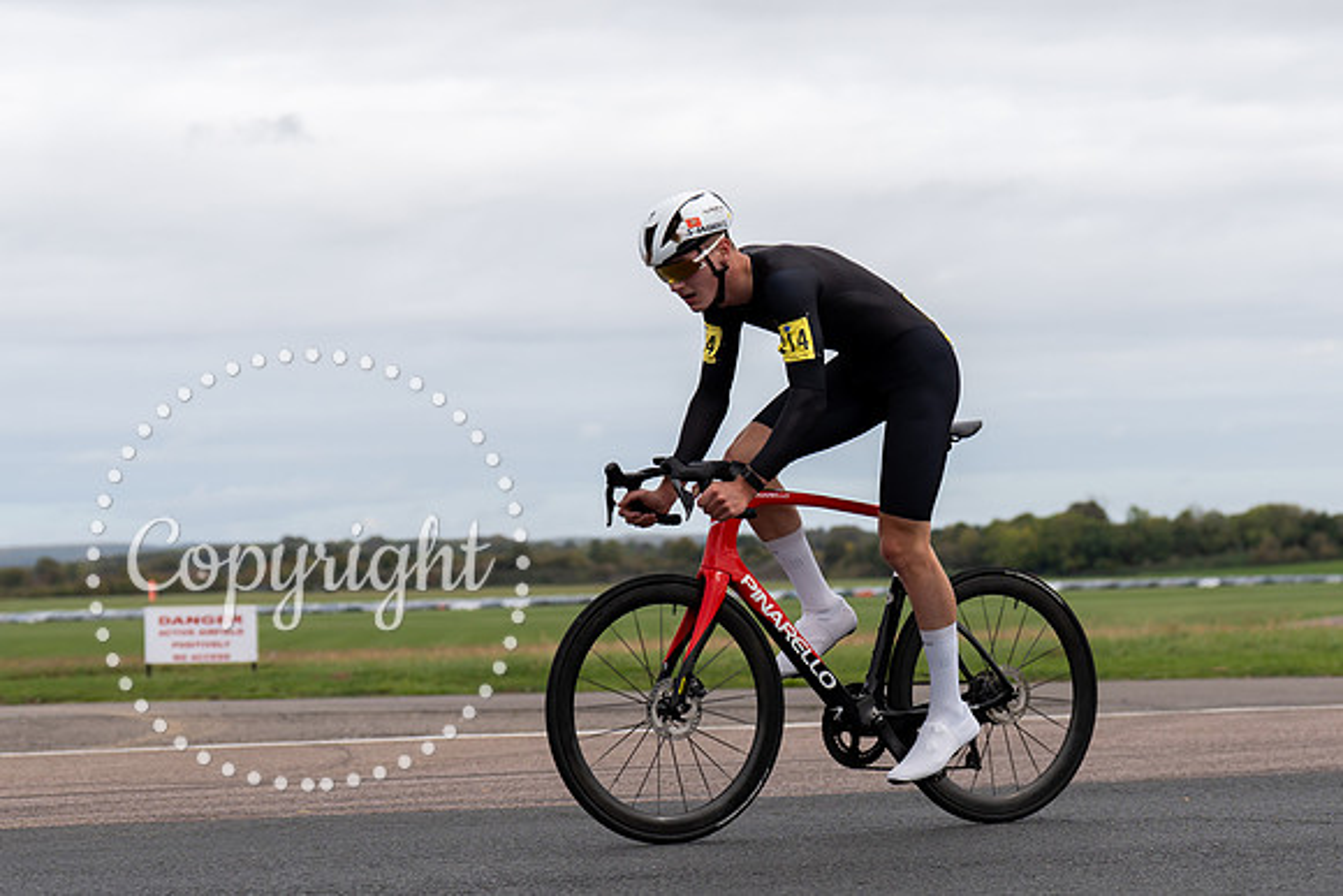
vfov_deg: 12.4
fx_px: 4140
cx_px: 746
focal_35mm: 111
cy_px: 488
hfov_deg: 18.4
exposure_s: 1/1000
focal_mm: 70
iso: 125
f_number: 3.5
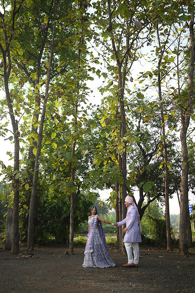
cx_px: 98
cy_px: 146
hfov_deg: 37.8
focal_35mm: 35
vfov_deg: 54.5
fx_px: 285
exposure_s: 1/1250
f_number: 1.8
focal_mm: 35
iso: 125
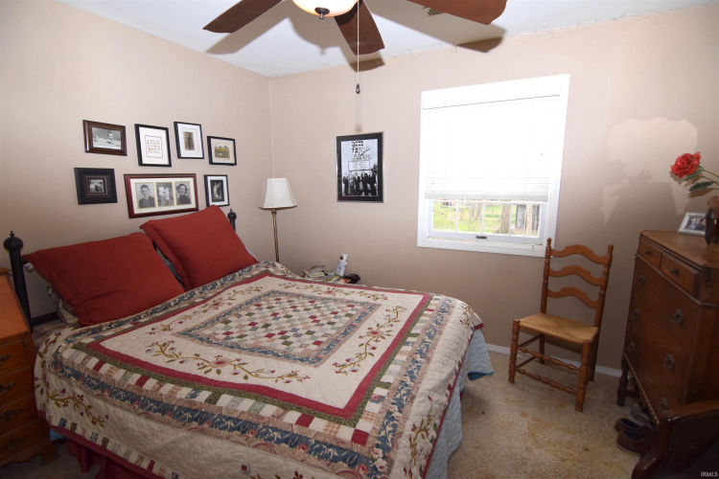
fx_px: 330
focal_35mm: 16
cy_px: 240
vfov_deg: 72.1
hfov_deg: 95.0
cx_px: 360
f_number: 4
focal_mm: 11
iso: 1250
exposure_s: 1/60
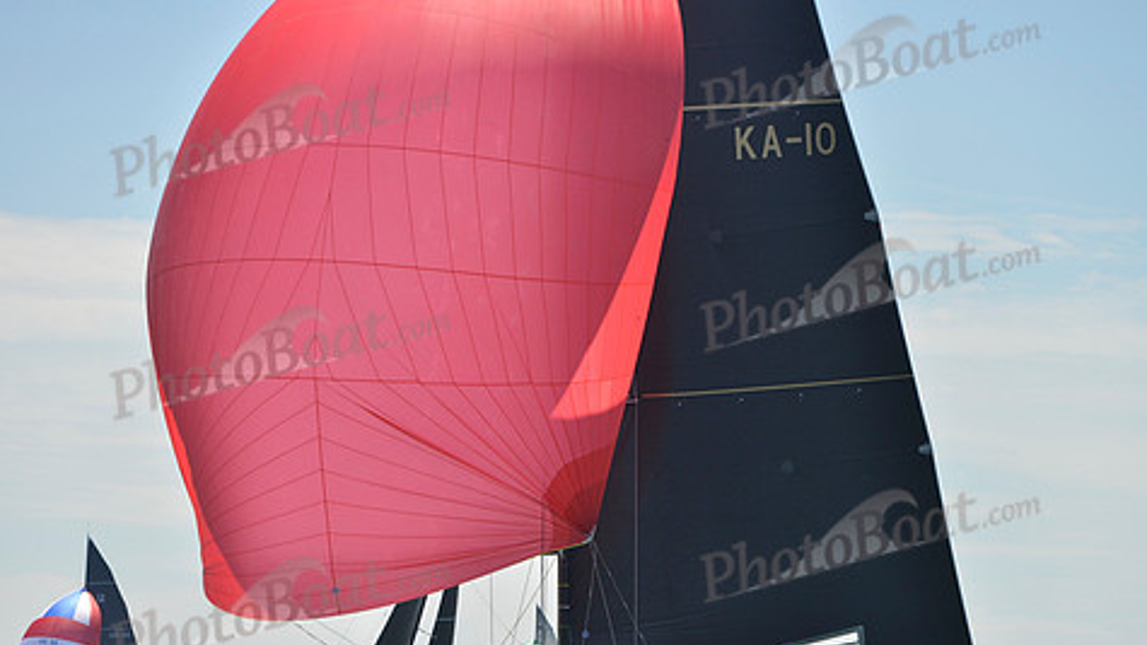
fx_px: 6416
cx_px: 577
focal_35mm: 211
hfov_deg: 10.2
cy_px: 448
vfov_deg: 5.8
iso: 280
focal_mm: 165
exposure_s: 1/2000
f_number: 5.6
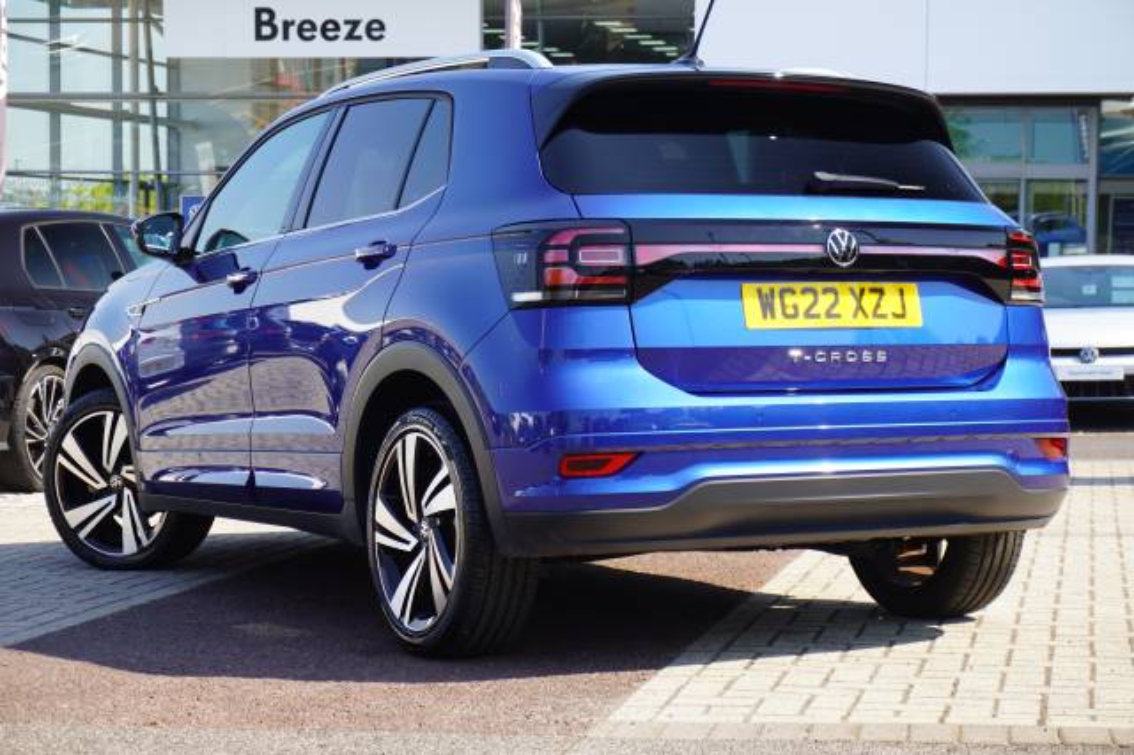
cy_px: 378
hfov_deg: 27.5
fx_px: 2314
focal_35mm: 74
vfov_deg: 18.5
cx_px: 567
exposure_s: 1/90
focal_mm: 49
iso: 125
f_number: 5.6
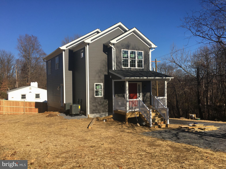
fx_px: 189
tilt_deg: -1.3
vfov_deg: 48.2
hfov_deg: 61.7
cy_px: 84
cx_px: 113
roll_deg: +0.4
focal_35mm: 29
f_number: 2.2
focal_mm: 4.15
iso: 25
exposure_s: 1/1972
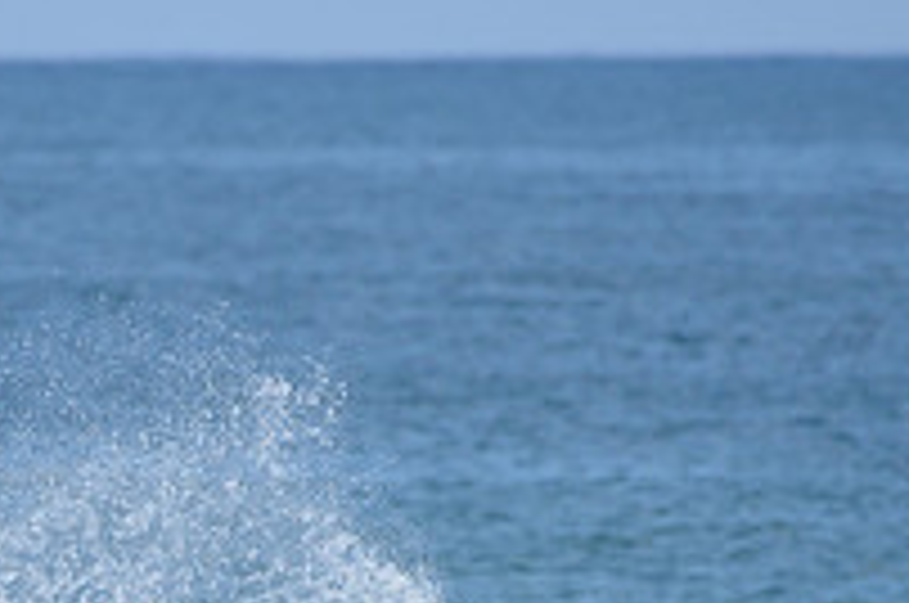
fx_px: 36277
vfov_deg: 1.0
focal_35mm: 1439
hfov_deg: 1.4
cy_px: 704
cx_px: 86
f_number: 6.3
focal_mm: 500
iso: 250
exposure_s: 1/2500
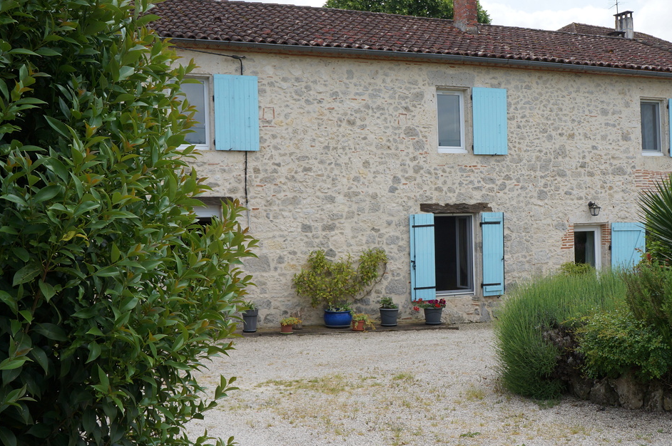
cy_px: 243
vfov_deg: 31.1
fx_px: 802
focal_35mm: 43
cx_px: 419
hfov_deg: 45.1
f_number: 8
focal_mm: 22
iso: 200
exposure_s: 1/400
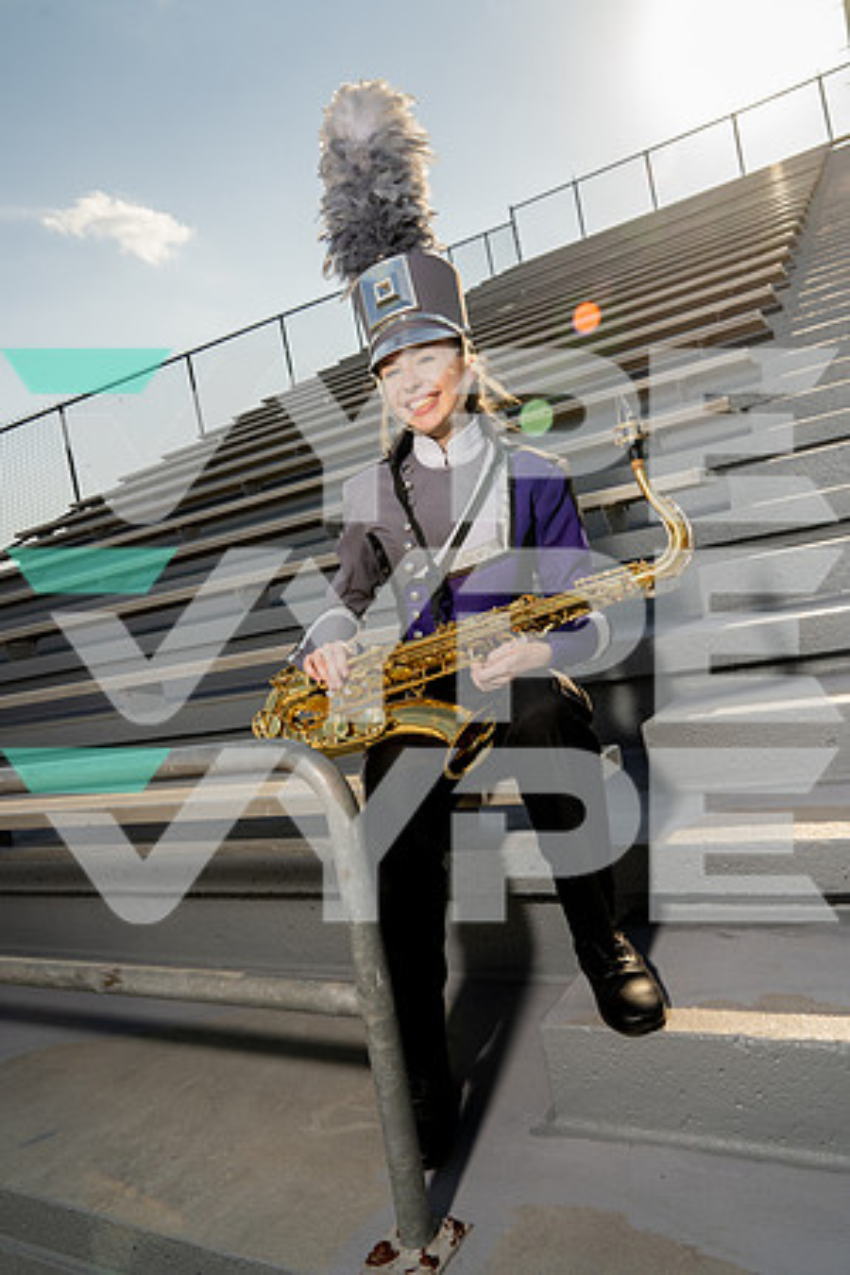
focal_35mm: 25
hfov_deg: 51.3
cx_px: 425
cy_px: 638
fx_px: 885
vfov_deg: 71.5
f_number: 8
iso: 100
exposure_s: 1/250
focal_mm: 25
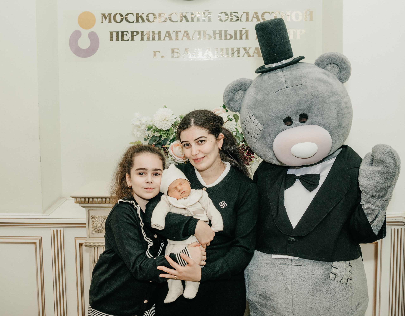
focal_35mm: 38
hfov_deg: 48.7
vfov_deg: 38.8
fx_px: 448
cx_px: 204
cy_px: 127
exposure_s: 1/160
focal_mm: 27
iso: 320
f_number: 4.5
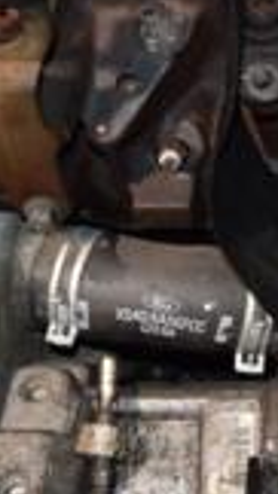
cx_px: 422
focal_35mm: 122
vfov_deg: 17.0
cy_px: -61
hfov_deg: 9.6
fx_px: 1600
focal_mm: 21
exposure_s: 1/60
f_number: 5
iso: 800
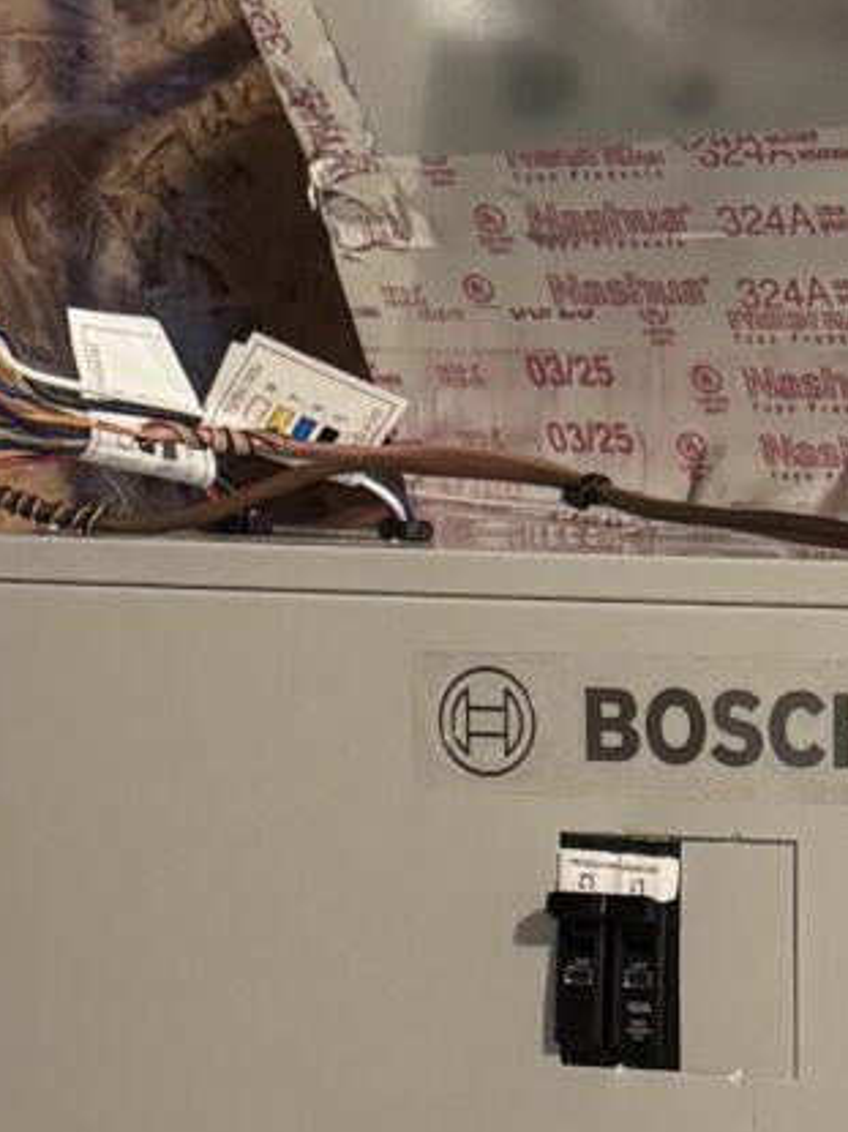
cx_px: 1014
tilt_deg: -11.1
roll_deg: -0.8
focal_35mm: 148
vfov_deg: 13.0
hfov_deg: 9.9
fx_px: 4837
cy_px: 1328
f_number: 1.78
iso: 500
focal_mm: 6.76
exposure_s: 1/60
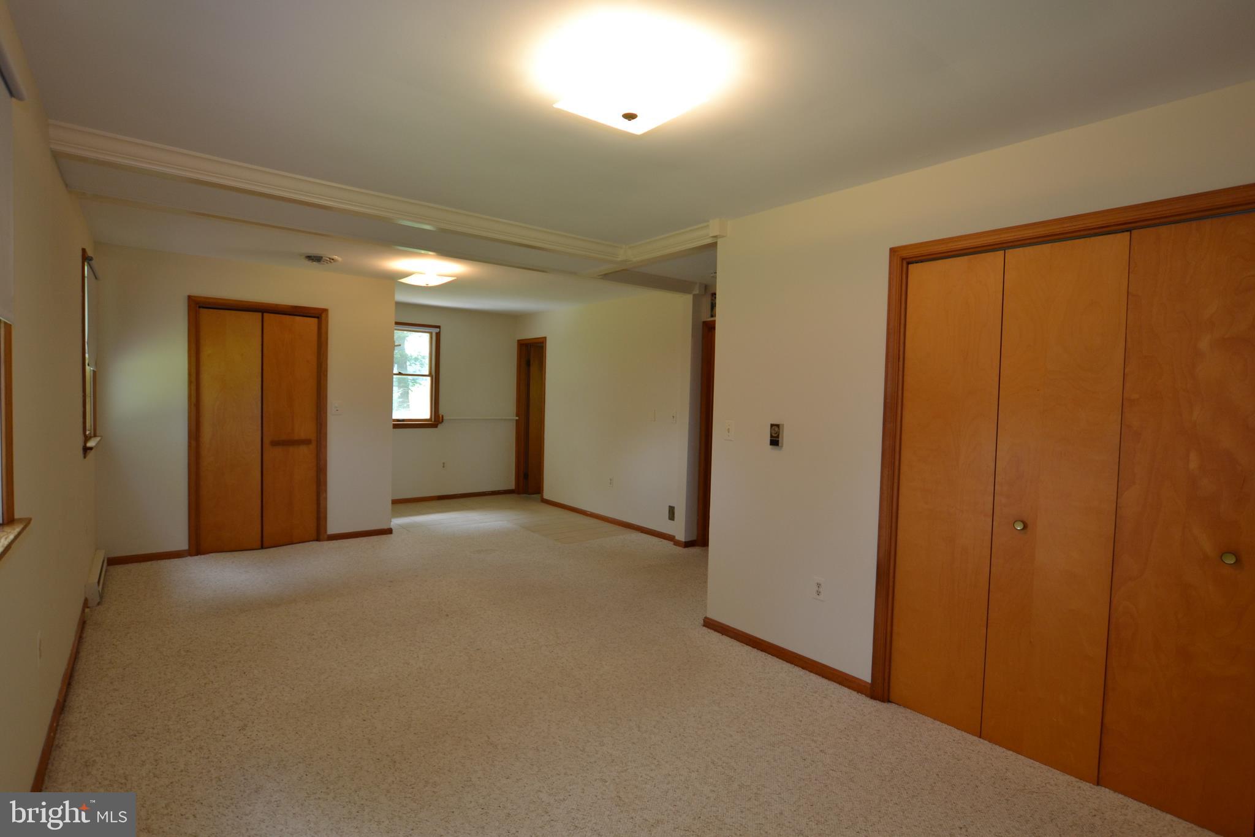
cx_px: 628
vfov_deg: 69.6
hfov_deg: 92.4
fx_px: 601
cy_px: 418
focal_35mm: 17
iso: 400
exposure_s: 1/80
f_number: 4.5
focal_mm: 11.5
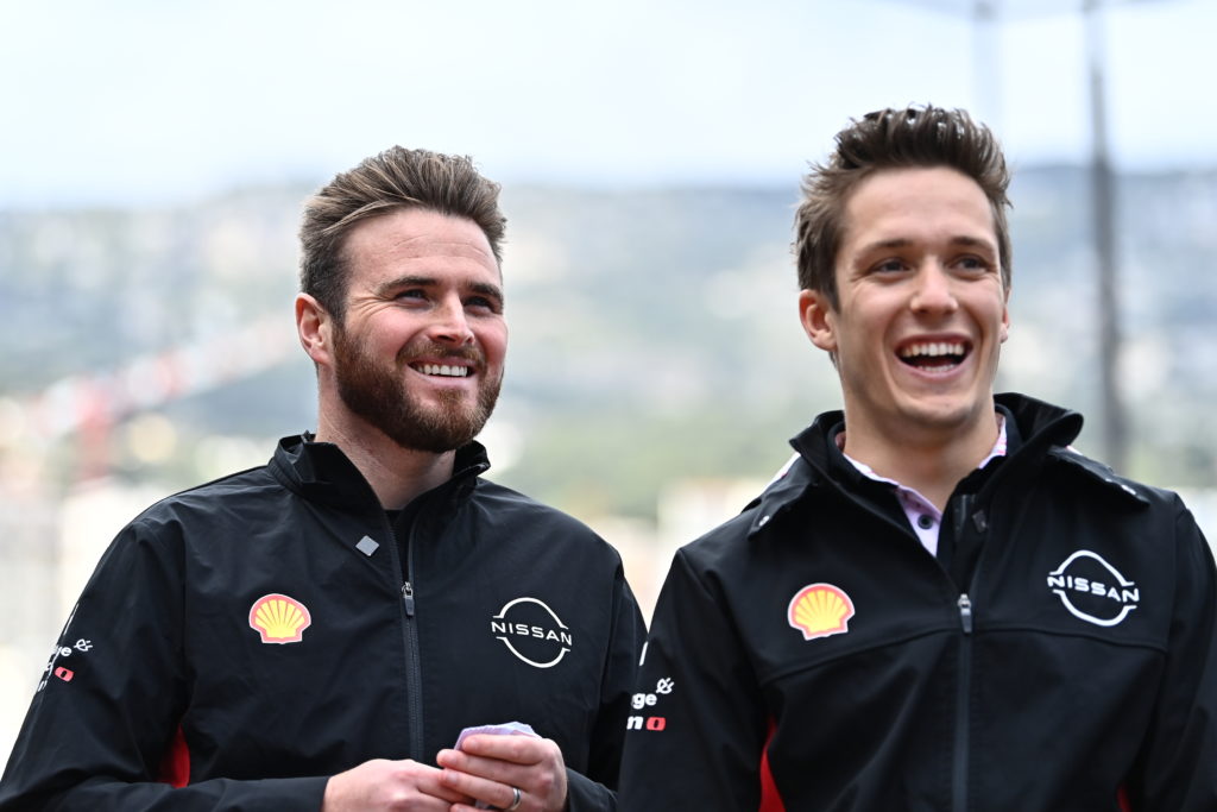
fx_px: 4395
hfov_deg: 15.8
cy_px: 406
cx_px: 608
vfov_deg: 10.6
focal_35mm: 130
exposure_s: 1/2500
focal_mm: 130
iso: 400
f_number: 2.8
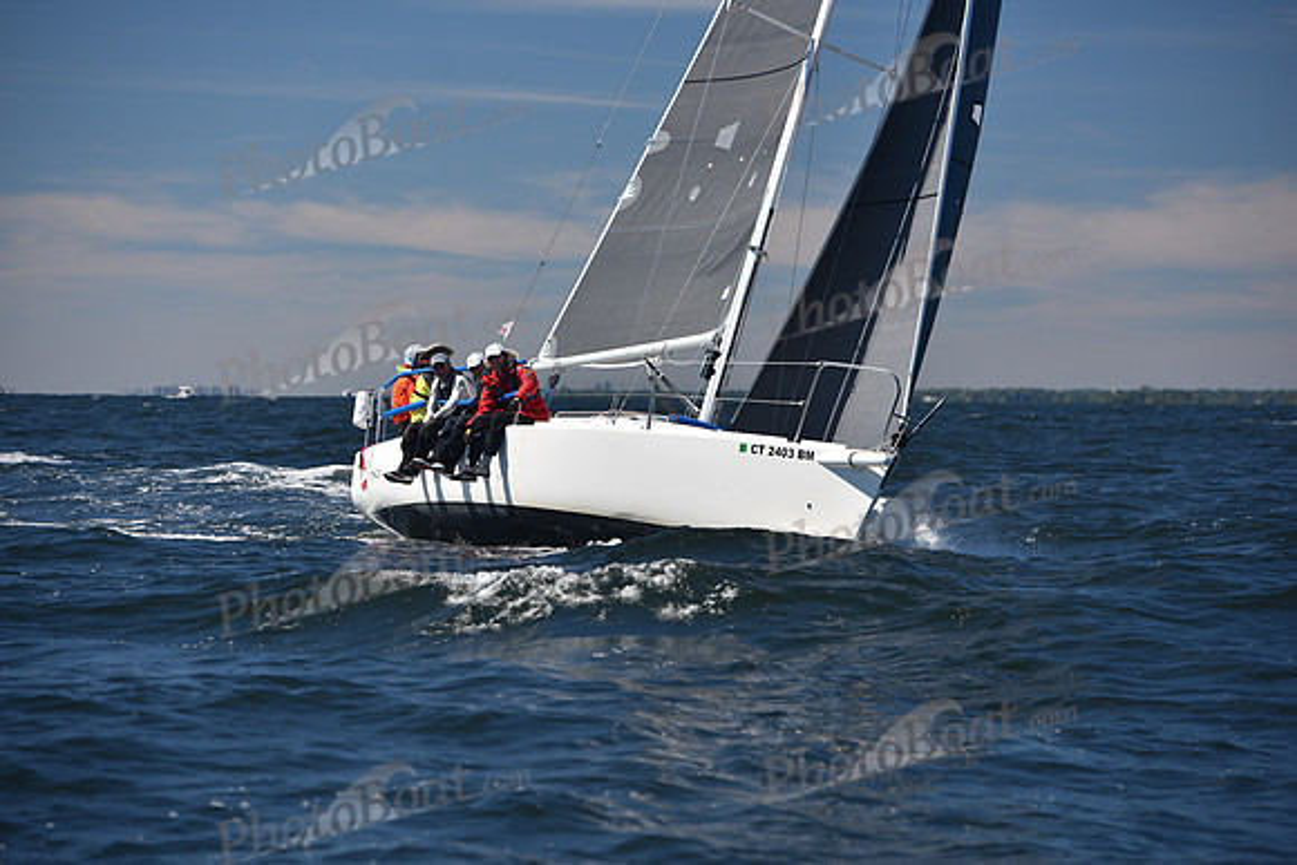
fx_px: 4865
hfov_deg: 15.2
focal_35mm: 135
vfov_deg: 10.2
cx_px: 648
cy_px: 432
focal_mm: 135
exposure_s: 1/1000
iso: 200
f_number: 4
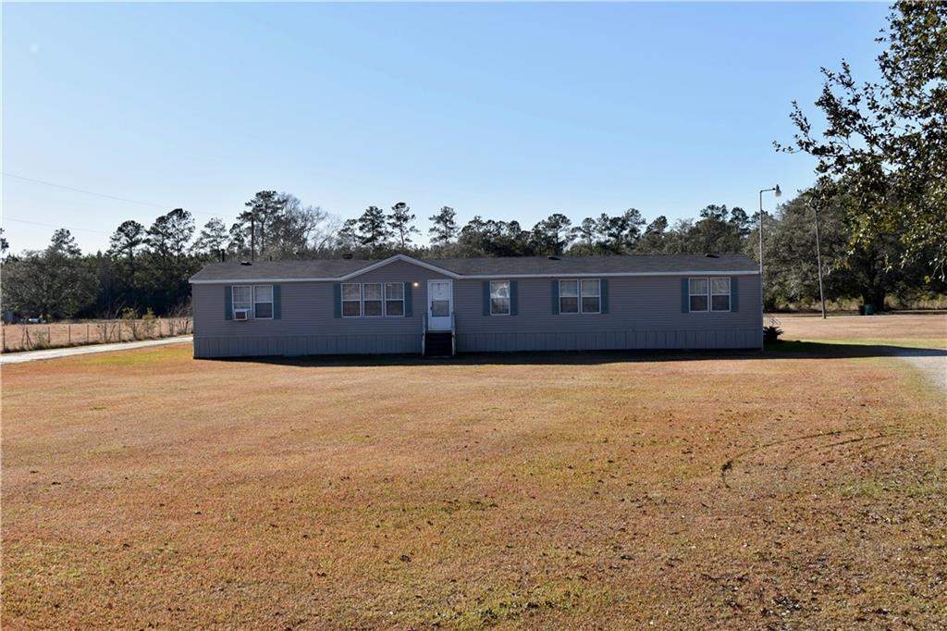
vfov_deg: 28.9
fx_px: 1223
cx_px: 474
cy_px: 316
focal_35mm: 46
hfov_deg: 42.3
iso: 100
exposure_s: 1/250
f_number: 8
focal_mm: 31
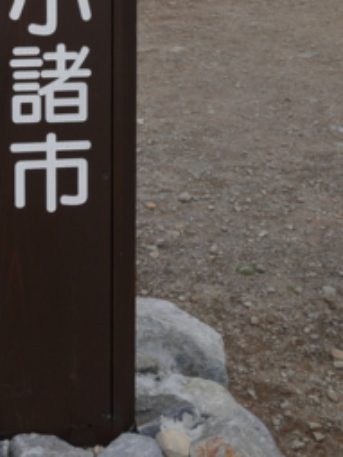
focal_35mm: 71
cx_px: 51
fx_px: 936
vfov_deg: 25.8
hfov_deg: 20.4
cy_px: -13
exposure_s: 1/250
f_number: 6.3
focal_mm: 15
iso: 200
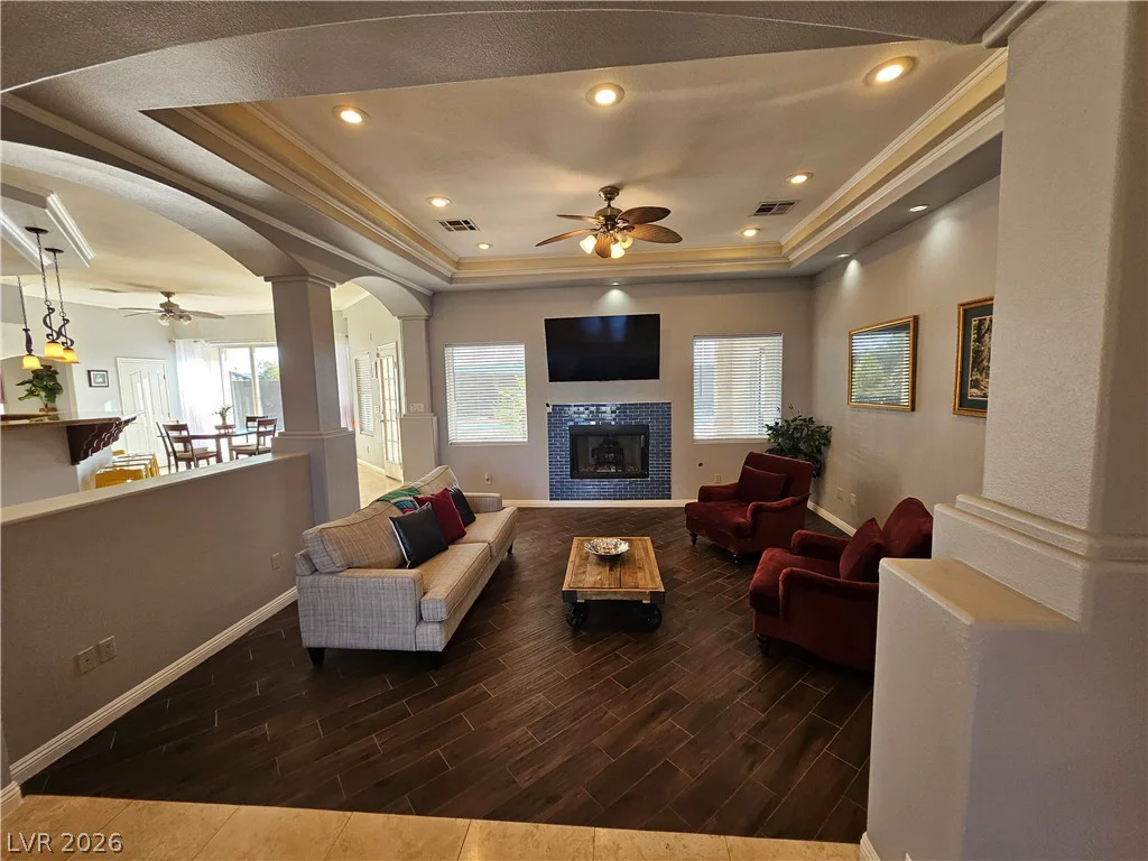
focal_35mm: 13
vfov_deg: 89.9
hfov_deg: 106.2
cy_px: 430
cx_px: 574
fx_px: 431
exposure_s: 1/60
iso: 80
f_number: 2.2
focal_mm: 1.7
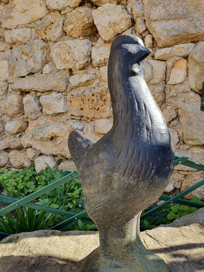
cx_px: 102
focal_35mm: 26
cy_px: 136
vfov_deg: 67.3
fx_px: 204
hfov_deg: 53.1
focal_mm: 4.32
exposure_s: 1/268
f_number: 2.4
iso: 50
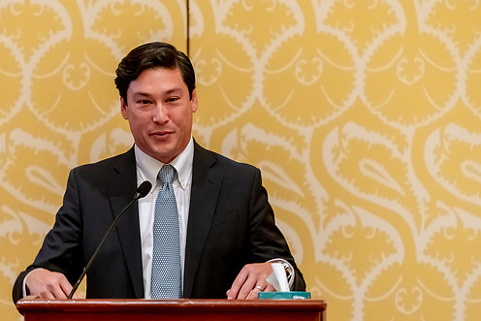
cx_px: 201
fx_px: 2873
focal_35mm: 215
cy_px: 164
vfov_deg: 6.4
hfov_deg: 9.6
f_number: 2.8
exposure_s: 1/160
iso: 6400
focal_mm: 150
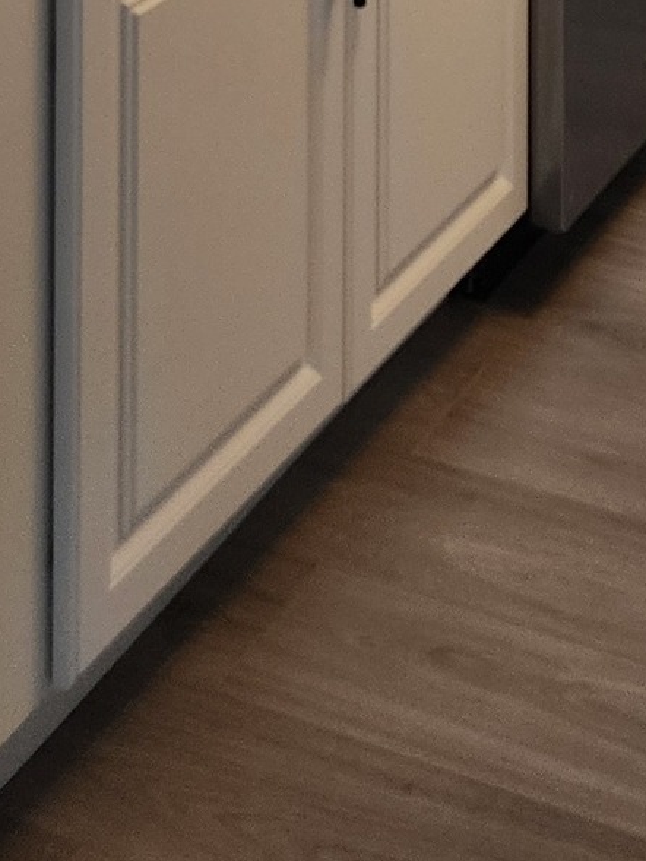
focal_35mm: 90
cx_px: 324
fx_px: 2239
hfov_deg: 16.4
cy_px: -633
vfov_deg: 17.9
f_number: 1.8
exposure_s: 1/120
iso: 200
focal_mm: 6.4
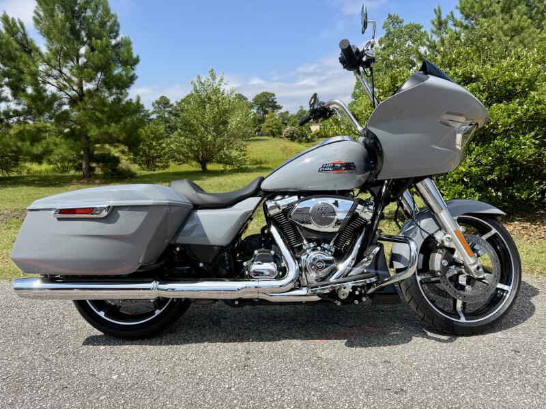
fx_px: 379
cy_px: 204
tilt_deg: -10.3
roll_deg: +3.0
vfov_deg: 56.8
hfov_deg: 71.6
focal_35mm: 24
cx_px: 273
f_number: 1.78
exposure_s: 1/3953
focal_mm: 6.76
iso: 80
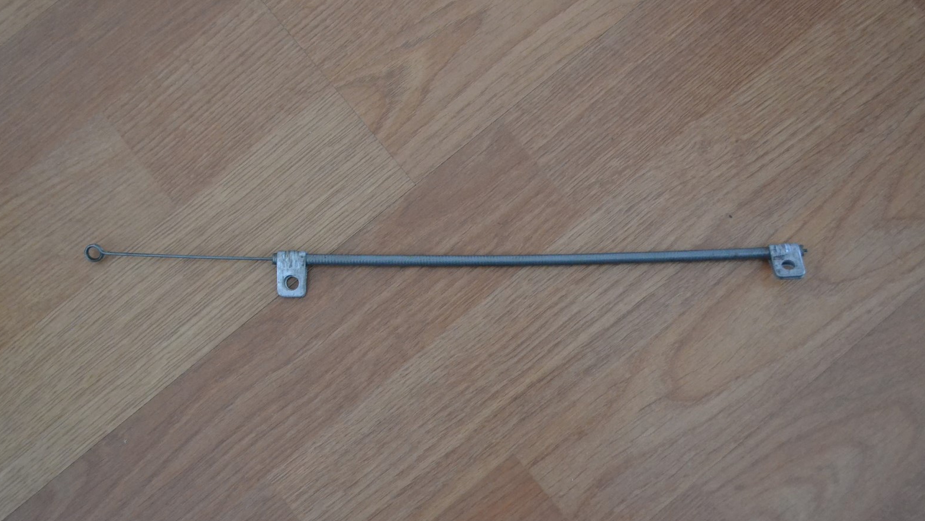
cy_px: 267
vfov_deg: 26.5
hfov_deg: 45.5
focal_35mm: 45
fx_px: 1104
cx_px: 457
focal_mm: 28
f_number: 4.5
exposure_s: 1/40
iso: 3200
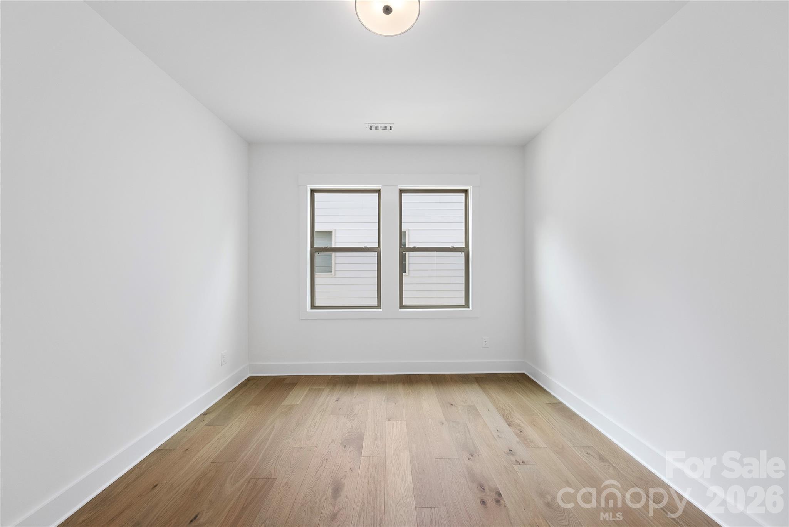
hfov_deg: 112.6
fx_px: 263
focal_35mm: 12
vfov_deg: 90.1
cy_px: 264
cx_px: 394
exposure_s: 1/30
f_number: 7.1
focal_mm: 12
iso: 800
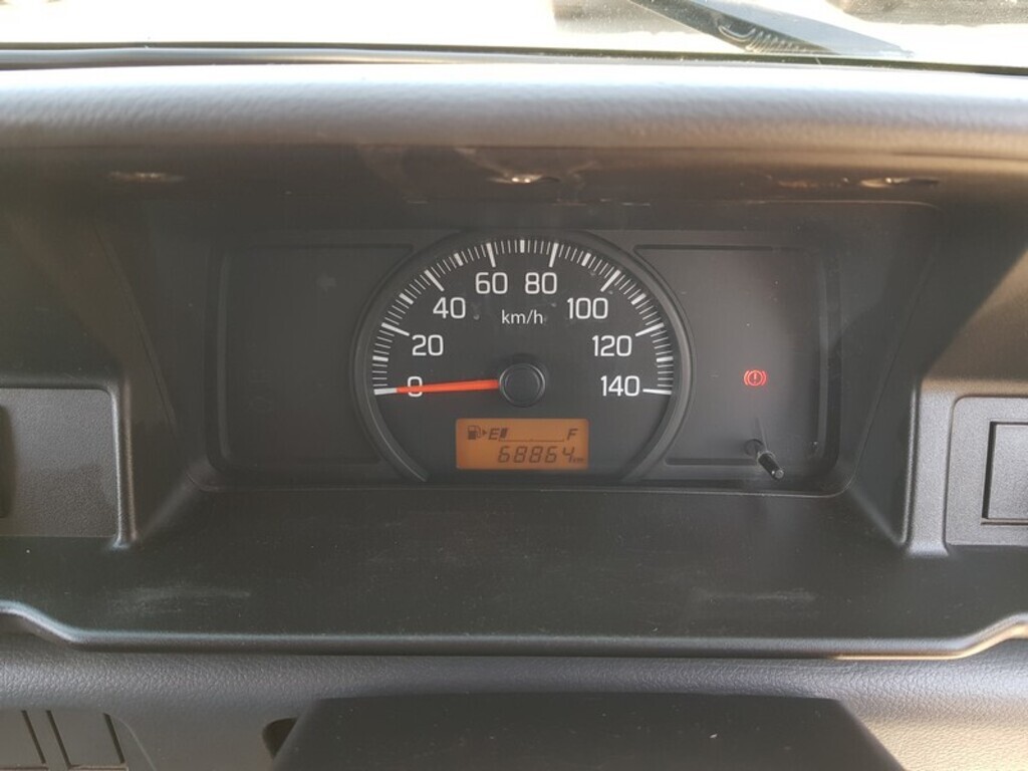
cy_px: 386
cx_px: 514
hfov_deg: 67.3
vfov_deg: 53.1
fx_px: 772
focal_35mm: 26
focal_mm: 4.3
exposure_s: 1/60
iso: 64
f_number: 1.7
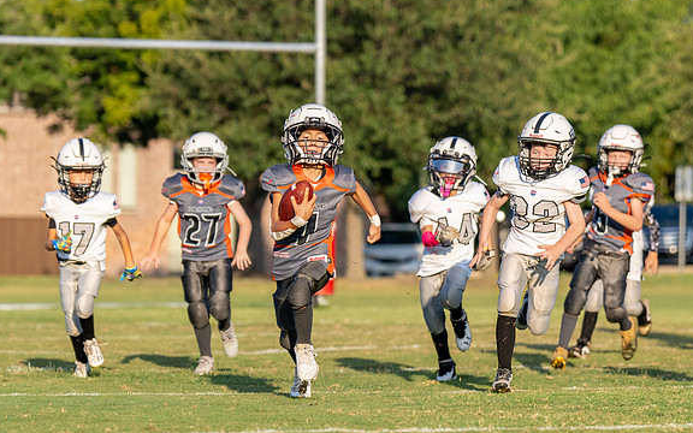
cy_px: 223
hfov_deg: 9.0
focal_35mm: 232
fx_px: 4382
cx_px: 325
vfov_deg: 5.7
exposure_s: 1/5000
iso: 320
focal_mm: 121
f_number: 2.8
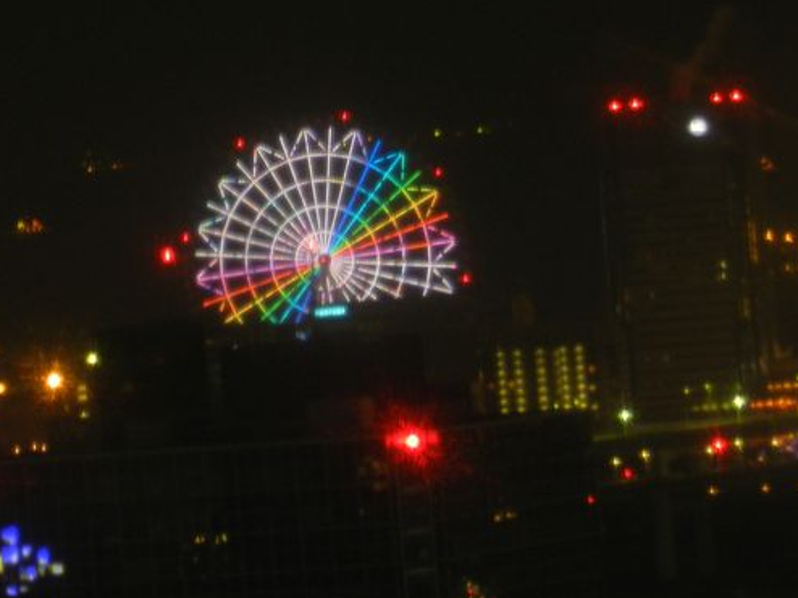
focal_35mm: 617
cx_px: 341
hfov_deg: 3.2
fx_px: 14217
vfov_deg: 2.4
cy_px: 219
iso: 400
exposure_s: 1/2
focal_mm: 77.3
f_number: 5.6
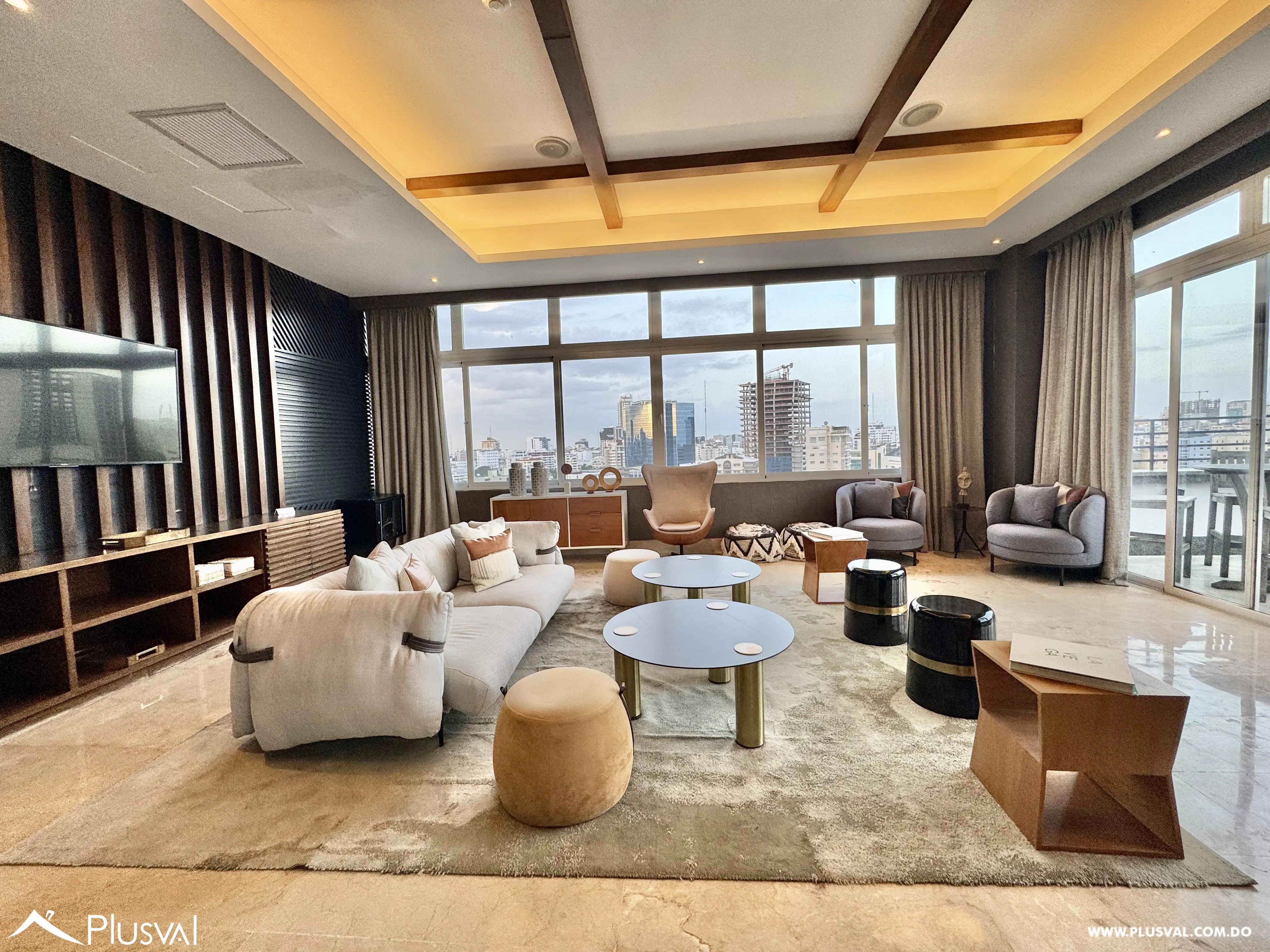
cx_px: 635
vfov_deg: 85.7
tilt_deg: -4.6
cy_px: 476
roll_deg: +1.7
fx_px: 514
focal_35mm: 14
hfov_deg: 102.1
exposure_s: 1/120
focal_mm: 2.22
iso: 64
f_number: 2.2
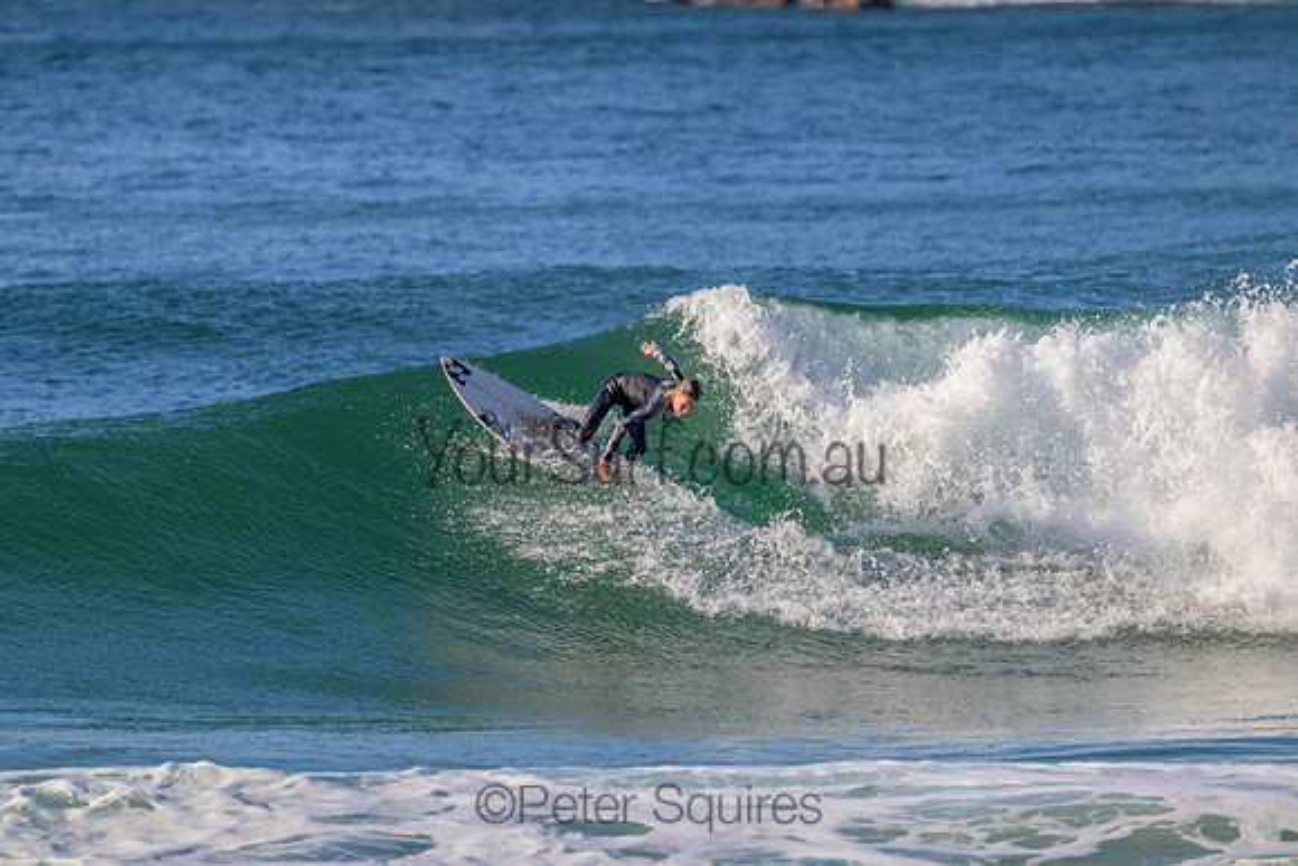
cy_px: 433
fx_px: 28850
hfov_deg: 2.6
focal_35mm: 800
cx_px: 649
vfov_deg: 1.7
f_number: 11
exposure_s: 1/1250
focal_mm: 800
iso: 1000
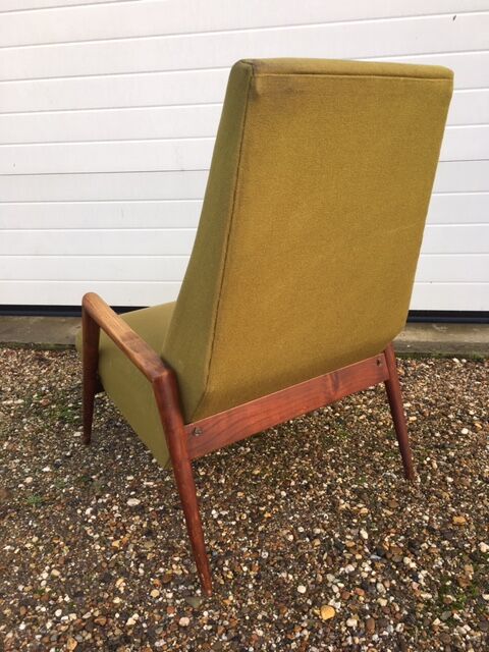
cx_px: 244
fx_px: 546
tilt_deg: -24.4
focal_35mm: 29
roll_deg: +2.3
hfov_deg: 48.2
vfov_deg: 61.7
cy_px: 326
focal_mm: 4.15
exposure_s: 1/100
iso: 25
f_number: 2.2
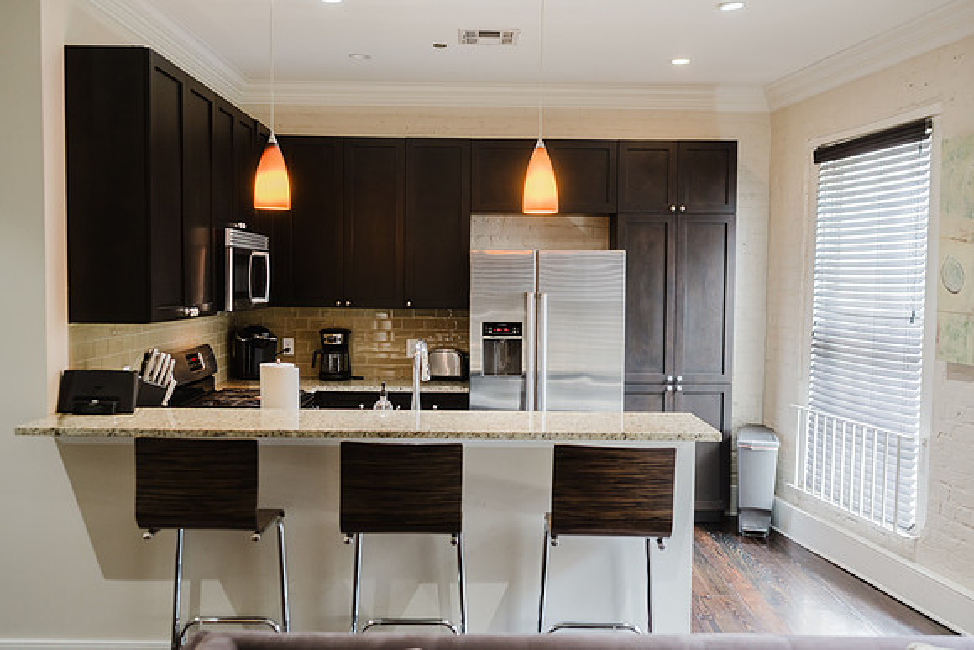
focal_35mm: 35
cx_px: 487
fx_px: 947
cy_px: 325
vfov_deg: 37.9
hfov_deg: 54.4
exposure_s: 1/60
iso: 400
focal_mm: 35
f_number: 2.5
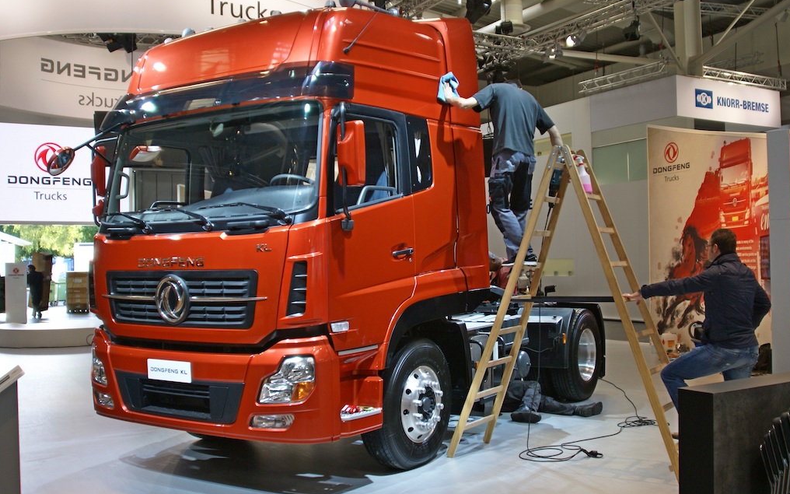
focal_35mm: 37
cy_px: 238
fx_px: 797
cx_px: 397
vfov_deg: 34.4
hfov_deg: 52.7
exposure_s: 1/40
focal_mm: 24
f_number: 3.5
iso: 200
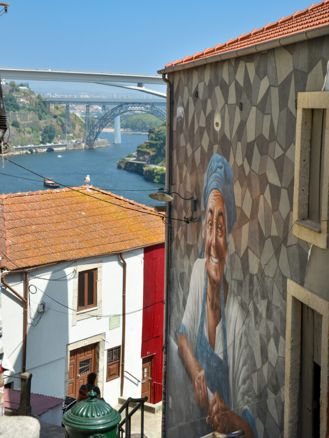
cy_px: 238
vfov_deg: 29.4
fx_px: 836
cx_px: 163
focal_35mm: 66
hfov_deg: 22.3
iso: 100
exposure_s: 1/400
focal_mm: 40
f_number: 7.1
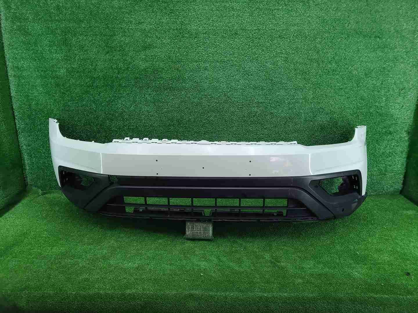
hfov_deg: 67.3
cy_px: 156
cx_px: 209
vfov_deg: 53.1
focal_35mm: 26
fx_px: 314
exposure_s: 1/50
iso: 92
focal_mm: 5.4
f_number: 1.8
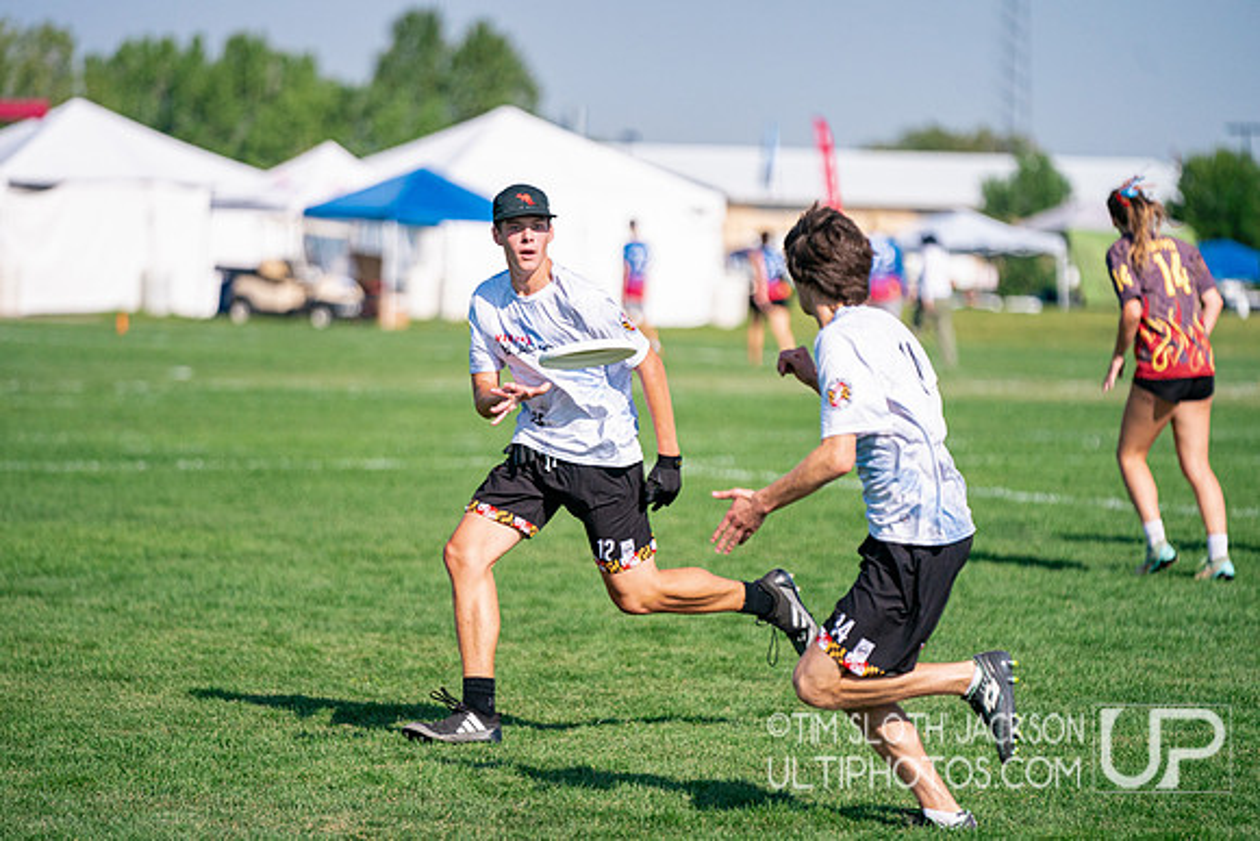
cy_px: 420
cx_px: 630
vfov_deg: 6.9
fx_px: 7001
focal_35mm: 200
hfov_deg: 10.3
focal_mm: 200
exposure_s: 1/16000
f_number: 2.8
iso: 1000
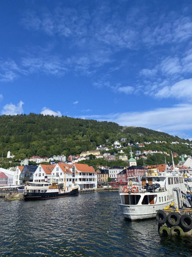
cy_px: 128
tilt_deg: +17.0
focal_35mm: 26
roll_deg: +2.1
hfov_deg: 53.1
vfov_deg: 67.3
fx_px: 192
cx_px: 96
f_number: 1.8
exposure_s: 1/2817
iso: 32
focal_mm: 4.25
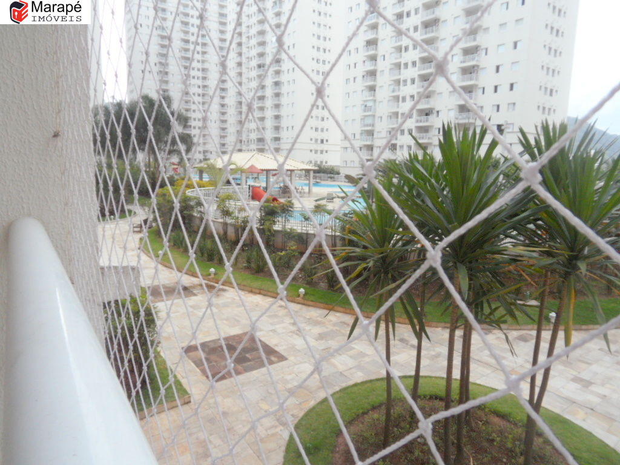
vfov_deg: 63.4
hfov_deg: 79.0
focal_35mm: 21
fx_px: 376
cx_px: 310
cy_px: 232
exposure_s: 1/250
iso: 80
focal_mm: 3.6
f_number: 3.4
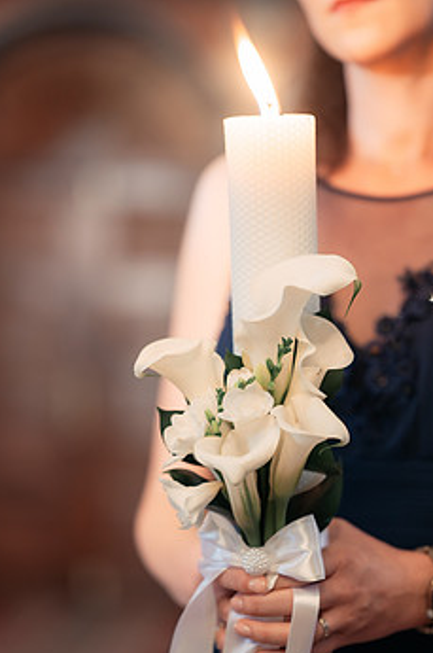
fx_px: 2009
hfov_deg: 12.3
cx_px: 260
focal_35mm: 111
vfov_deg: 18.4
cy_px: 394
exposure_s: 1/200
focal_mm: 85
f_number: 1.8
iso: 1600
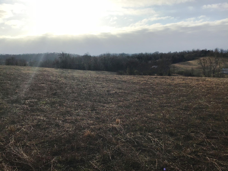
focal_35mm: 31
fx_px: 204
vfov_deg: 45.4
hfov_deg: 58.4
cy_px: 86
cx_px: 114
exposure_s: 1/2398
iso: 25
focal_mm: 3.3
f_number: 2.4
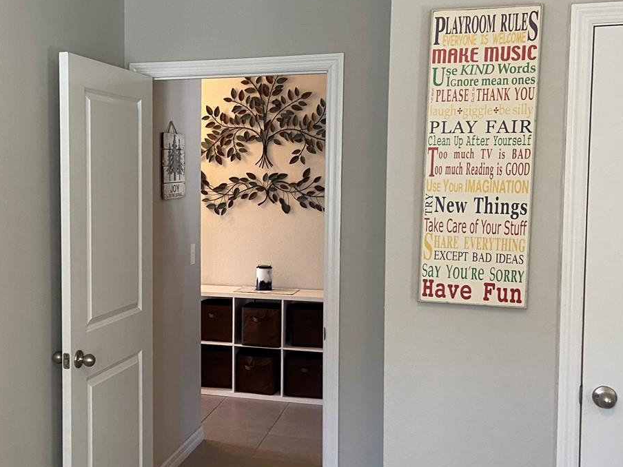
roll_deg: -0.8
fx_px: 828
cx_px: 163
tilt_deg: -5.4
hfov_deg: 40.2
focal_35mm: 46
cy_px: 238
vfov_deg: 31.5
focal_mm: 4.25
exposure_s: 1/60
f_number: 1.8
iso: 100
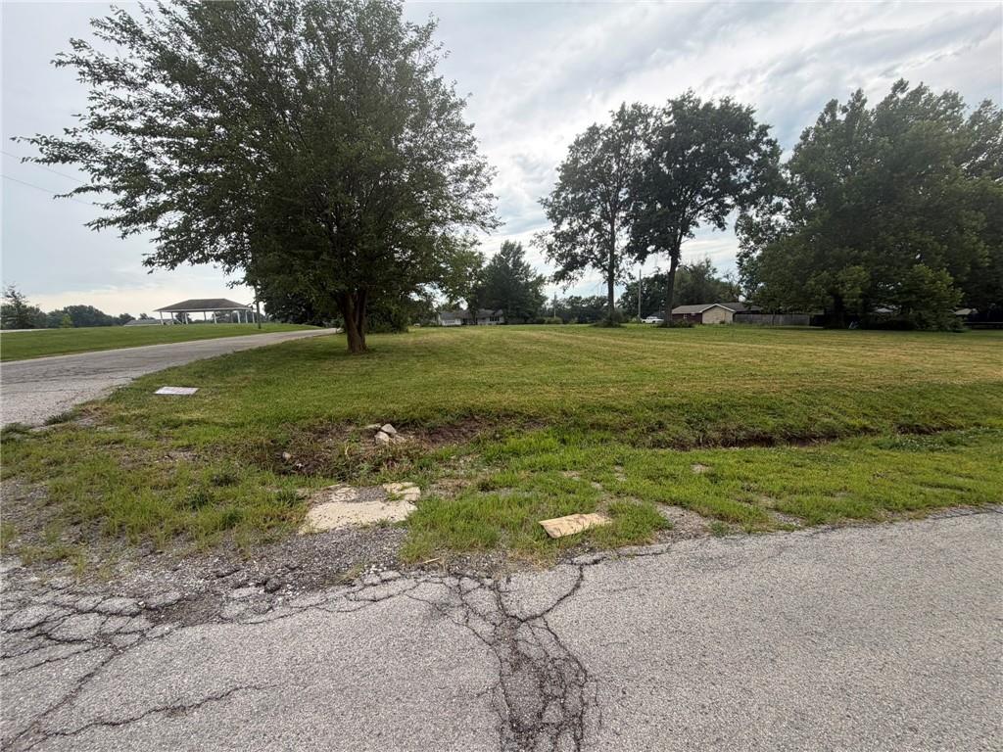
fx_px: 406
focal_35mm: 14
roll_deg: +4.0
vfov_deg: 85.7
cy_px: 376
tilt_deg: -8.4
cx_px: 502
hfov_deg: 102.1
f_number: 2.2
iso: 50
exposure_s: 1/306
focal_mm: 2.22
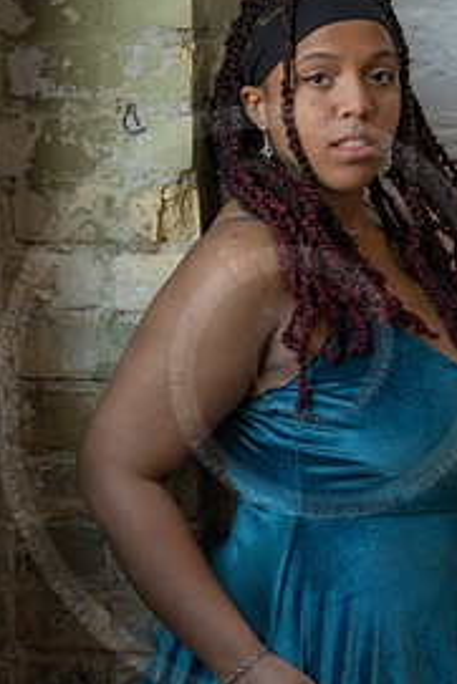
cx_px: 333
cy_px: 411
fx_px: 2681
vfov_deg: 14.5
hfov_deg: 9.7
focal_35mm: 141
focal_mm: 85
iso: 320
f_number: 1.8
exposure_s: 1/200
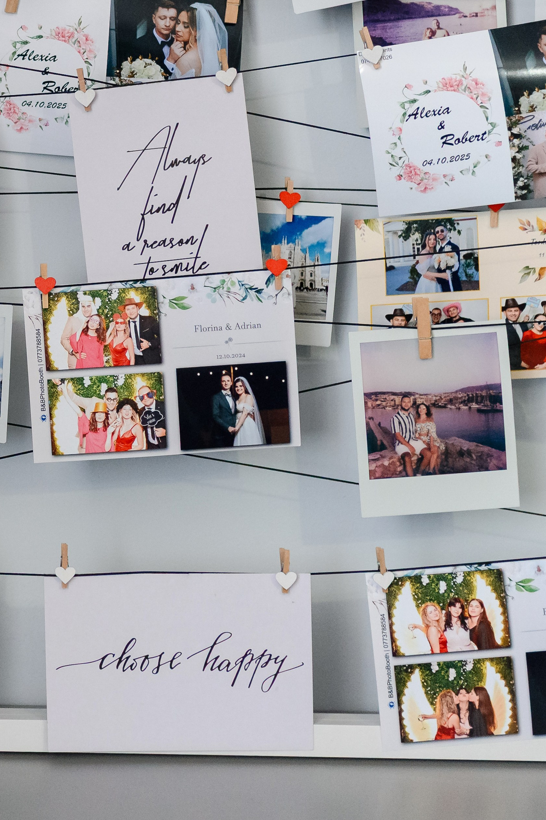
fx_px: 1299
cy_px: 256
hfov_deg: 23.6
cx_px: 188
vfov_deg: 34.7
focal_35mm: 57
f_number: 2.5
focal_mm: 35
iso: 1250
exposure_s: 1/400
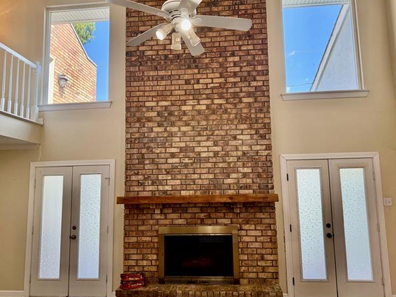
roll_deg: +1.1
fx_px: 286
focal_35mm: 25
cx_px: 202
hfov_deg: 69.4
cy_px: 149
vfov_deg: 54.9
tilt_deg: +8.4
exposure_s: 1/183
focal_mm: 6.76
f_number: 1.78
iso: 125
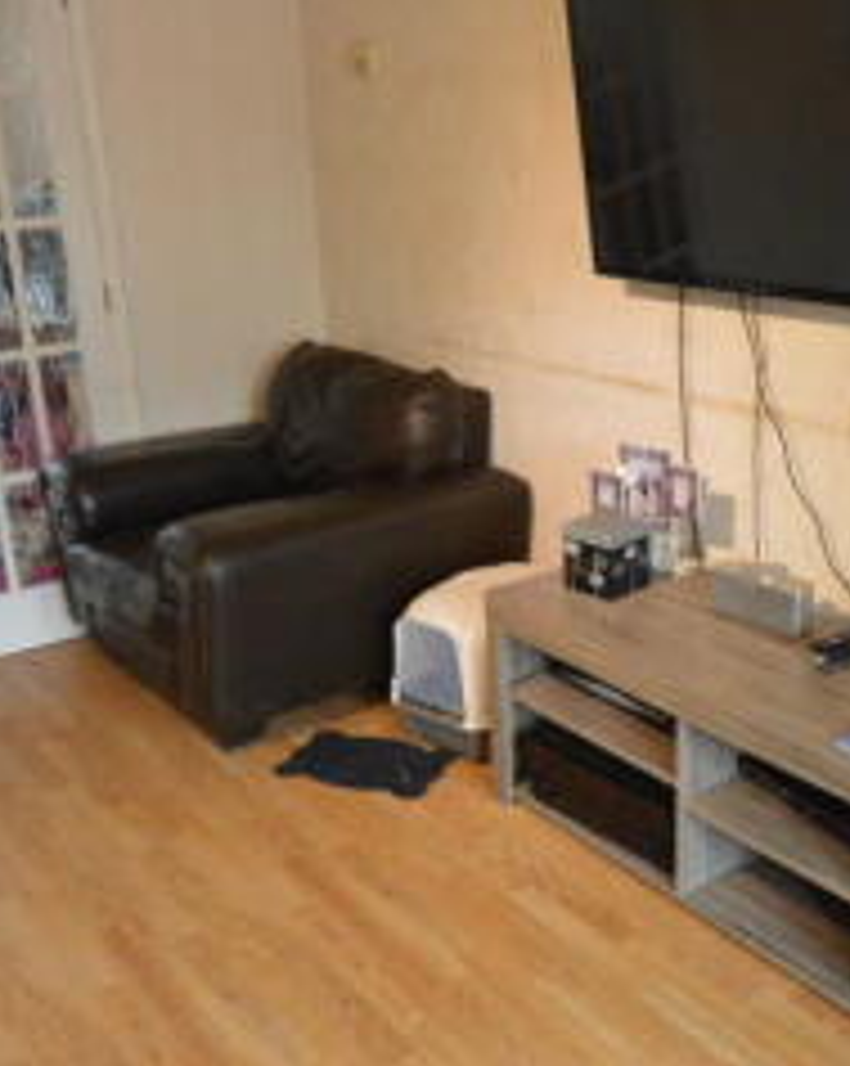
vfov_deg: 46.9
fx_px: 1229
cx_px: 535
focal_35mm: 39
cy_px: 576
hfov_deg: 37.9
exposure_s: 1/80
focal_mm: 10
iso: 1600
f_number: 4.5
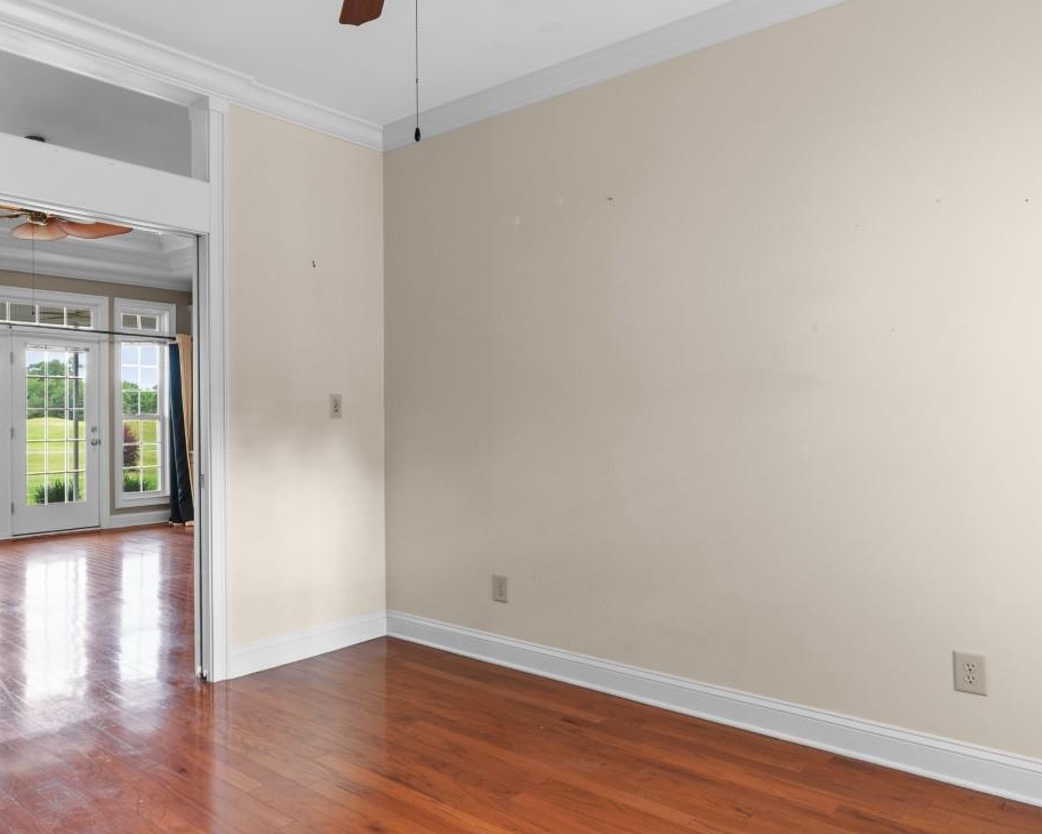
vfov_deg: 56.8
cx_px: 362
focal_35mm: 25
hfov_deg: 66.6
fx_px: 771
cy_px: 411
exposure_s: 1/2
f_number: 4.5
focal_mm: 10
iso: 100
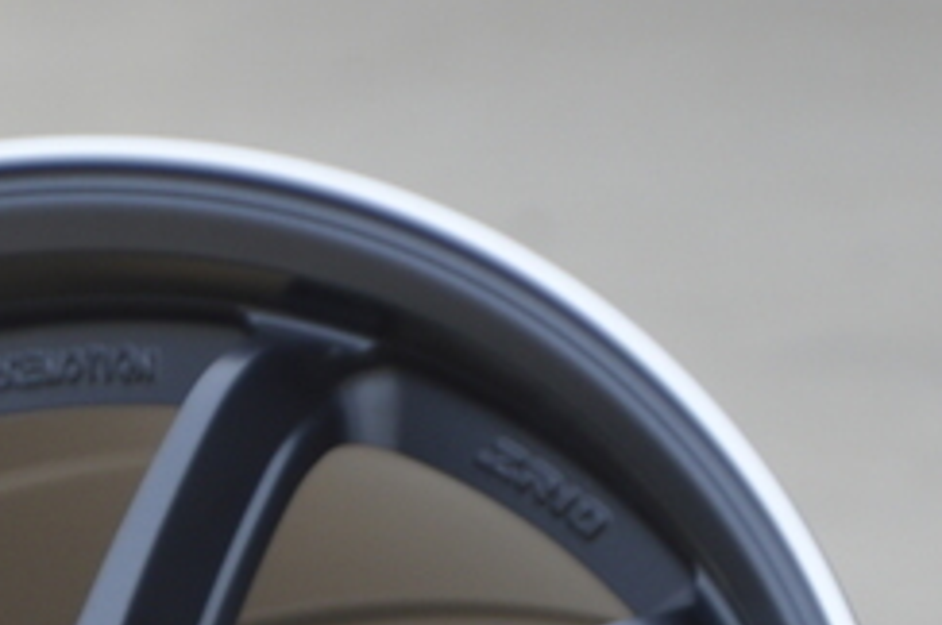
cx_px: -68
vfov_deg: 1.8
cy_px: 1435
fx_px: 20264
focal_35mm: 775
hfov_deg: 2.7
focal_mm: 105
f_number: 5.6
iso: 110
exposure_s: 1/125
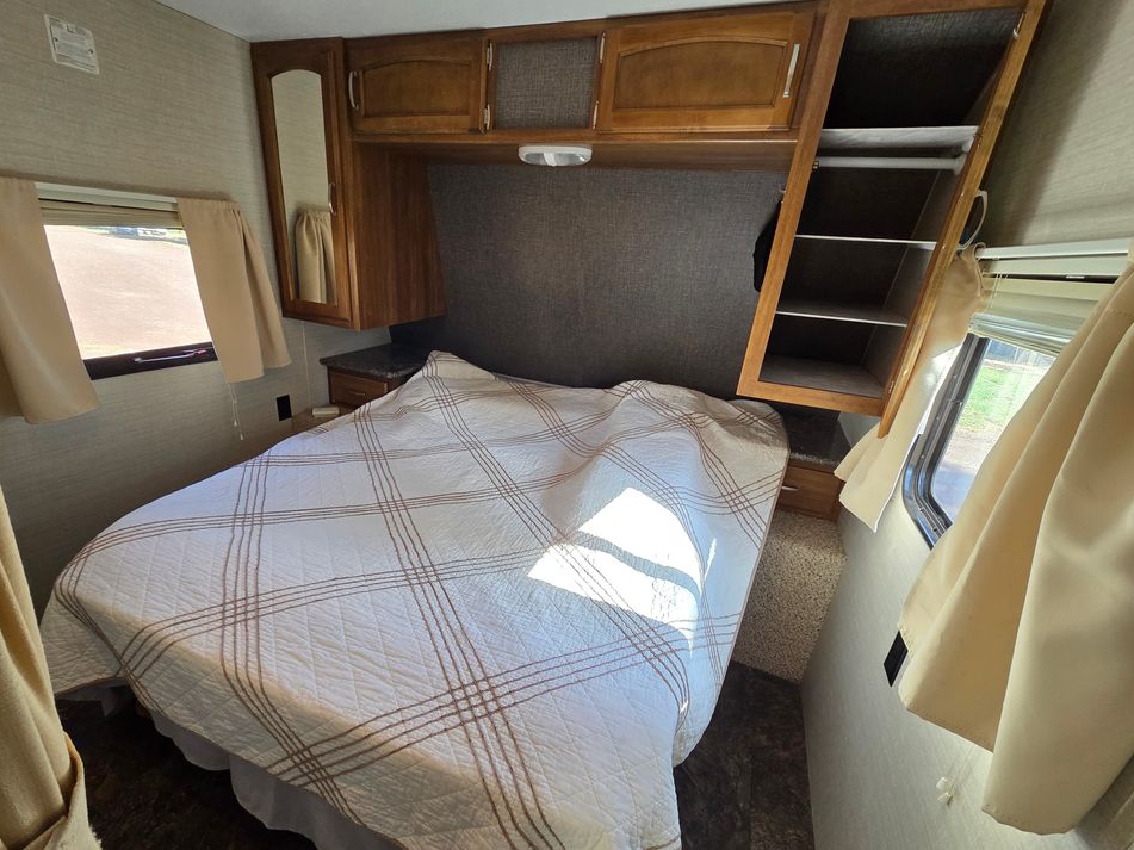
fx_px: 459
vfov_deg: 85.6
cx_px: 535
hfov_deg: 102.0
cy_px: 451
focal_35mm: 14
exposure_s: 1/120
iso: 200
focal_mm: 2.2
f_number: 2.2
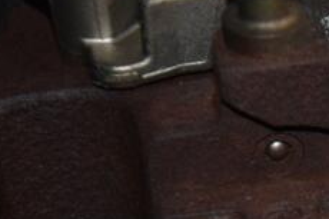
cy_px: 271
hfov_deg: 6.2
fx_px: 3035
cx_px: 419
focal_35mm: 332
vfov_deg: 4.1
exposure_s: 1/60
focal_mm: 85
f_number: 5.6
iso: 800
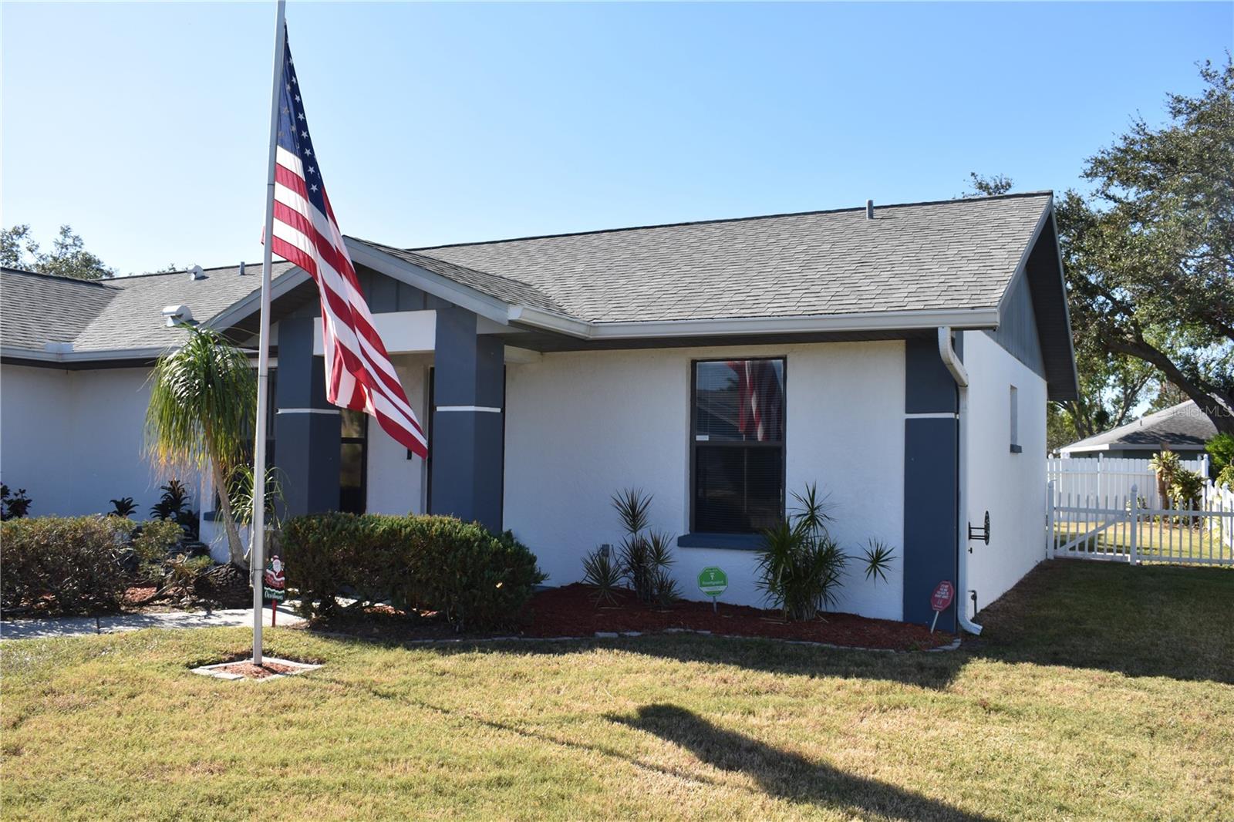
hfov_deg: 61.9
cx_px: 617
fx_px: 1028
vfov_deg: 43.6
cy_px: 411
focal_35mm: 30
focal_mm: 20
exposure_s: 1/200
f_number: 7.1
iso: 100
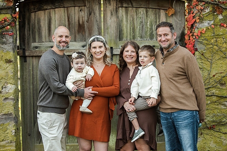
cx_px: 113
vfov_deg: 15.7
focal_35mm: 87
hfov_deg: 23.4
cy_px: 72
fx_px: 549
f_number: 2.8
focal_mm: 70
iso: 800
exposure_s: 1/1250
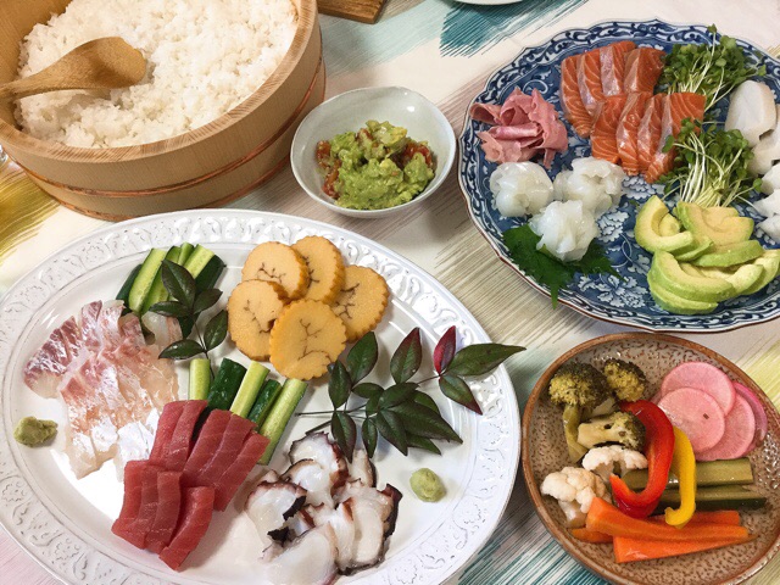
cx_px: 390
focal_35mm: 31
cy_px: 292
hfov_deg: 58.4
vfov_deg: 45.4
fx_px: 699
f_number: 2.4
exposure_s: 1/30
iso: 40
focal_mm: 3.3
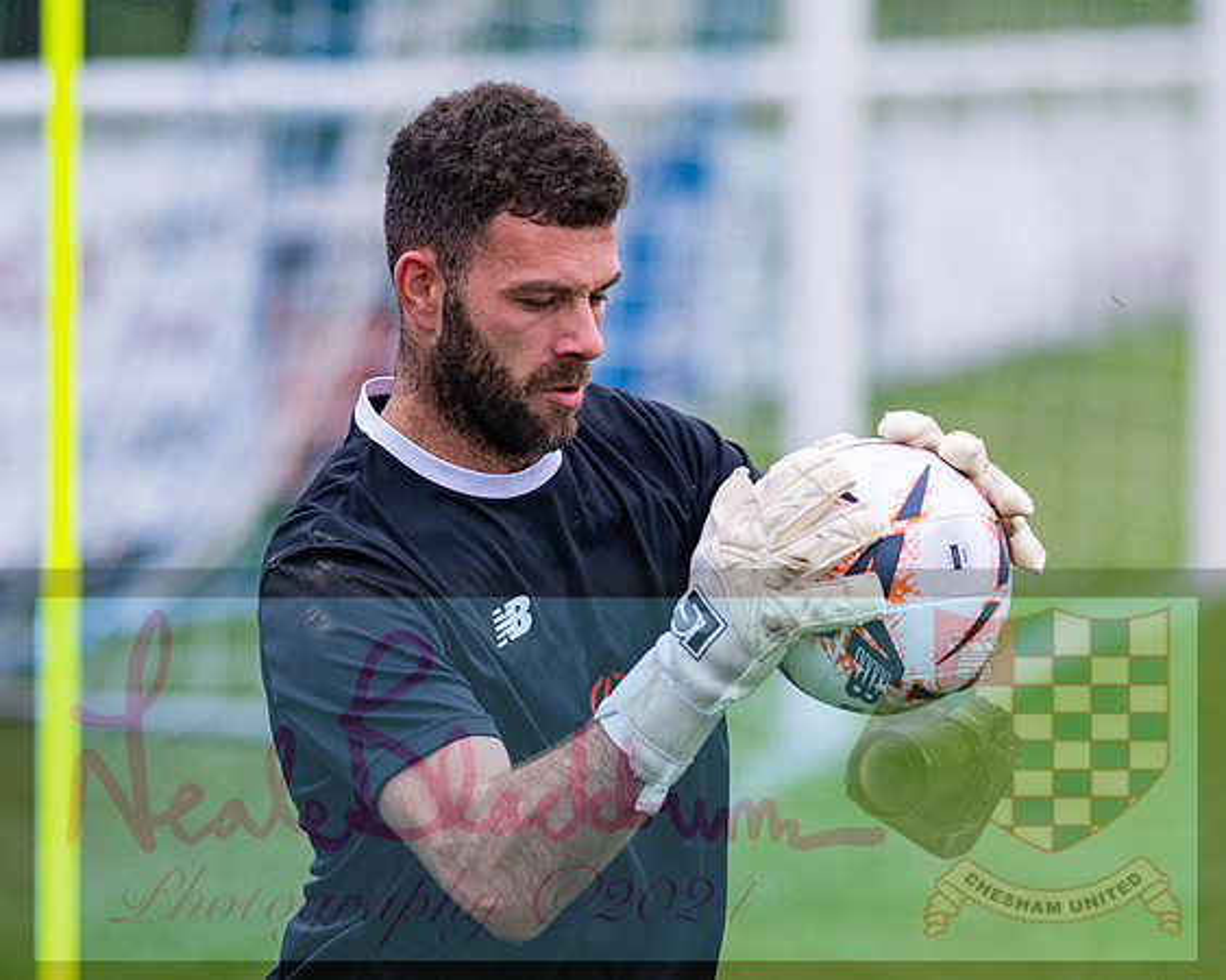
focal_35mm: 362
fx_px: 13126
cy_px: 489
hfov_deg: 5.3
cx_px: 972
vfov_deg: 4.3
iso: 640
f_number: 1.8
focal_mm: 135
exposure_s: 1/2000
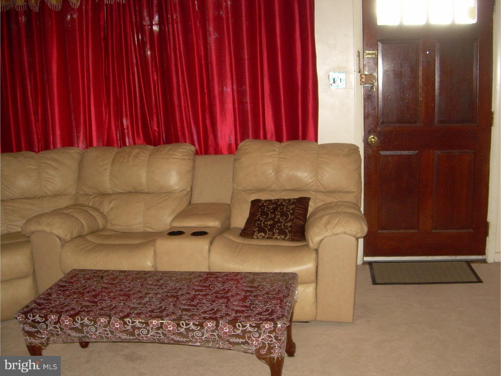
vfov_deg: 37.7
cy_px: 188
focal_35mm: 38
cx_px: 250
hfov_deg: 49.0
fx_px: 550
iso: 200
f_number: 2.8
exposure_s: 1/60
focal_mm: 6.3
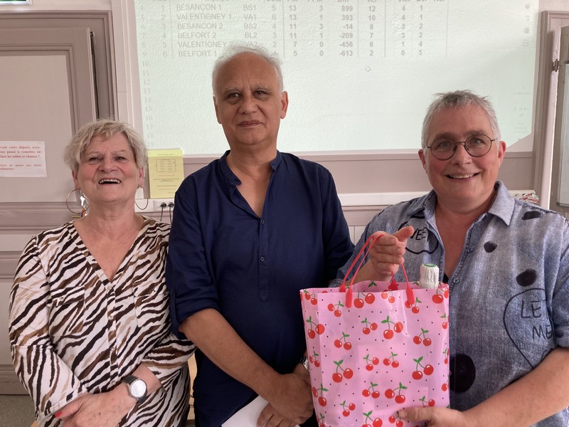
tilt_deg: -8.0
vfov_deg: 49.7
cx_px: 284
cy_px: 214
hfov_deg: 63.4
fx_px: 460
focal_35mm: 28
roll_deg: +0.9
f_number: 1.8
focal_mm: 3.99
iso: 50
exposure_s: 1/60
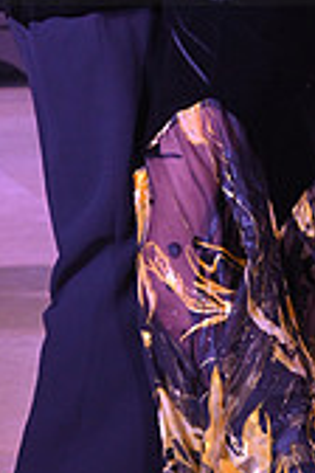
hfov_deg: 5.7
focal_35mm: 241
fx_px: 3163
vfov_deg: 8.5
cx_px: 221
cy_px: -87
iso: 1600
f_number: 5.6
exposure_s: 1/320
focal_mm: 70
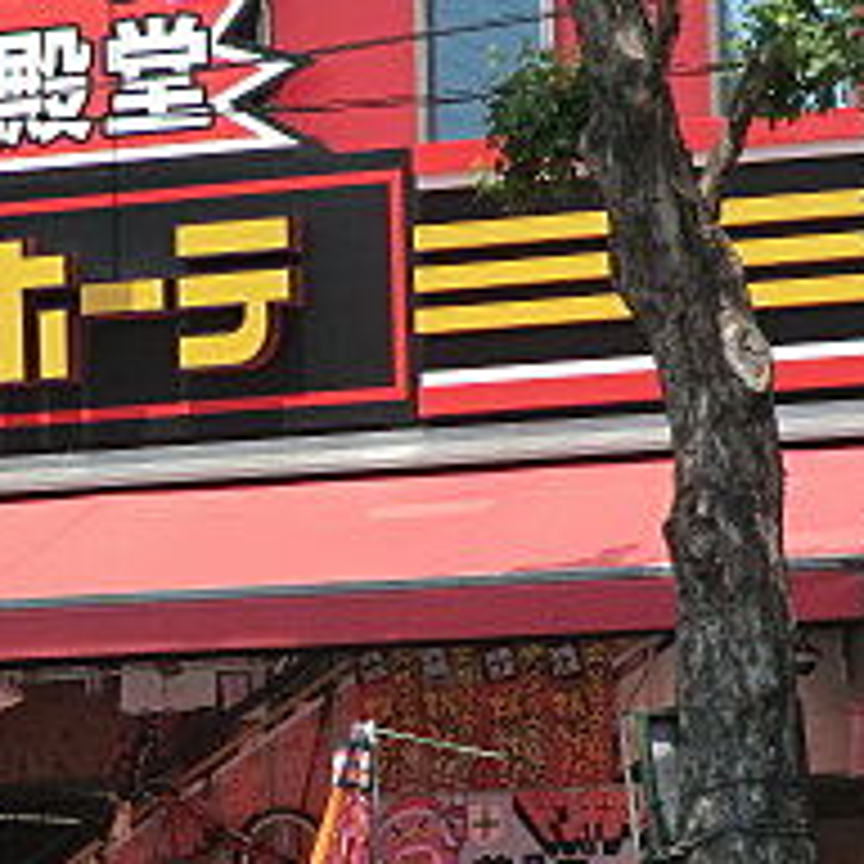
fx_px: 5422
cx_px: 27
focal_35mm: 192
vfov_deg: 9.1
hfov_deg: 9.1
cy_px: 576
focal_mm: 11.6
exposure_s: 1/400
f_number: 4.4
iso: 80
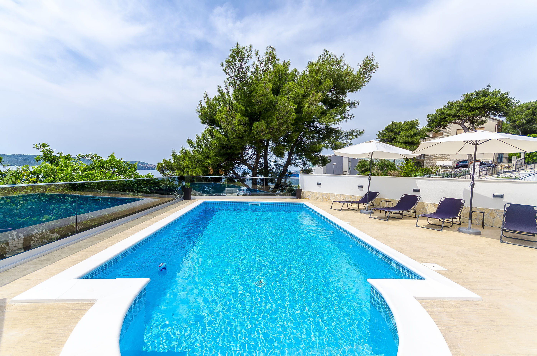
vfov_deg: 77.1
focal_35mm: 15
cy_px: 178
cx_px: 268
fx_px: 223
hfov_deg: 100.5
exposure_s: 1/800
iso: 125
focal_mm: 10
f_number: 6.3
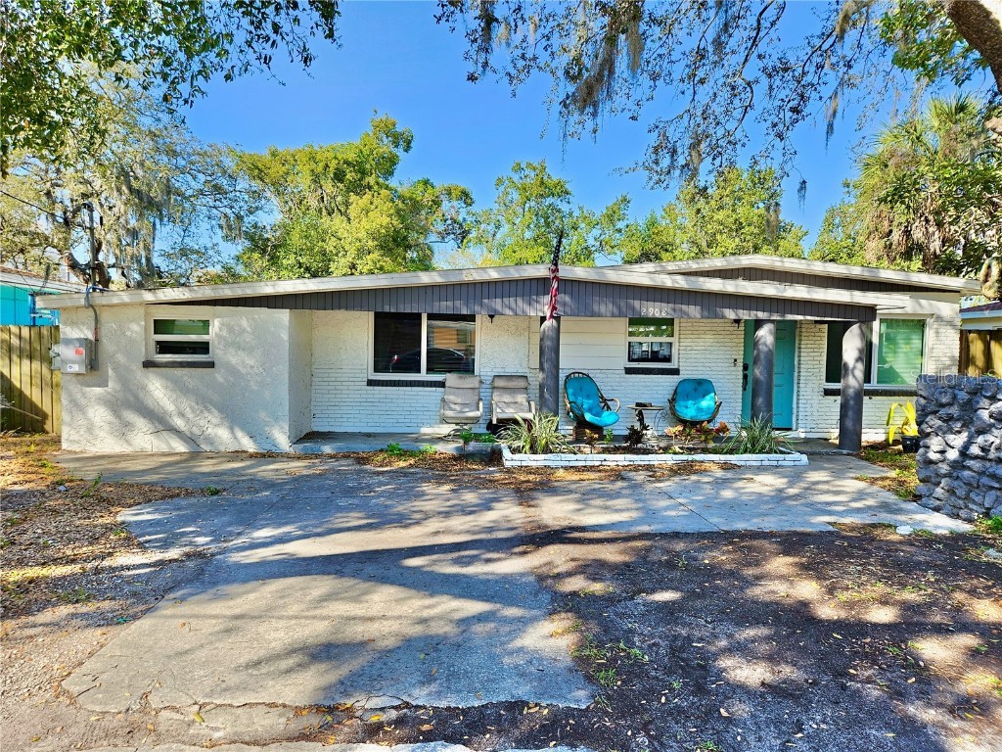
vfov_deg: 58.9
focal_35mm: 23
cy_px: 376
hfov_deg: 73.9
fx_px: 666
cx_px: 501
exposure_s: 1/415
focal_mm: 5.4
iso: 25
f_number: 1.8
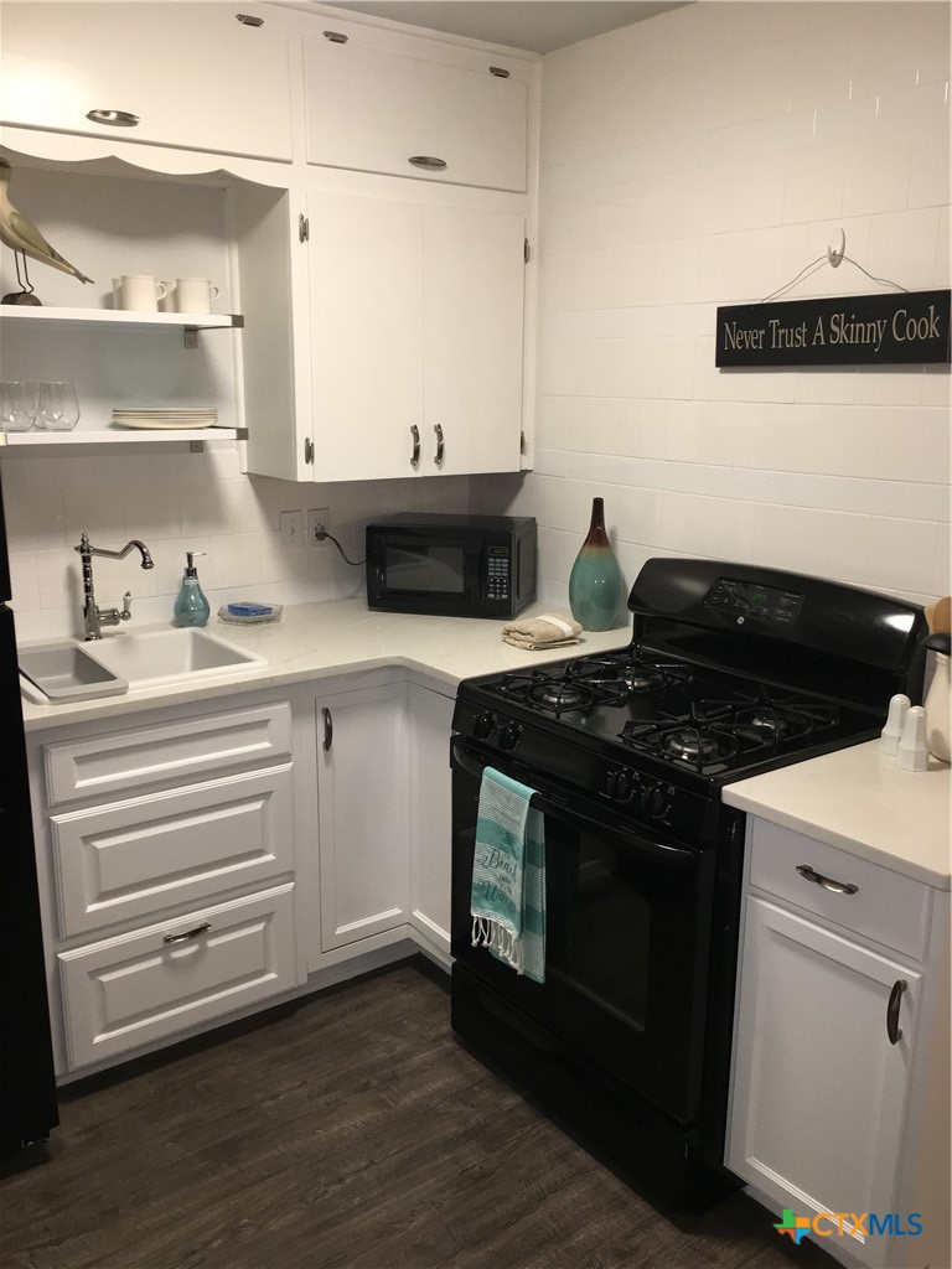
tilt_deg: -13.2
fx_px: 1063
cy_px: 634
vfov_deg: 61.7
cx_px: 476
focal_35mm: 29
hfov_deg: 48.2
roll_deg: -0.3
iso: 80
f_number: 2.2
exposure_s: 1/30
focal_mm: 4.15
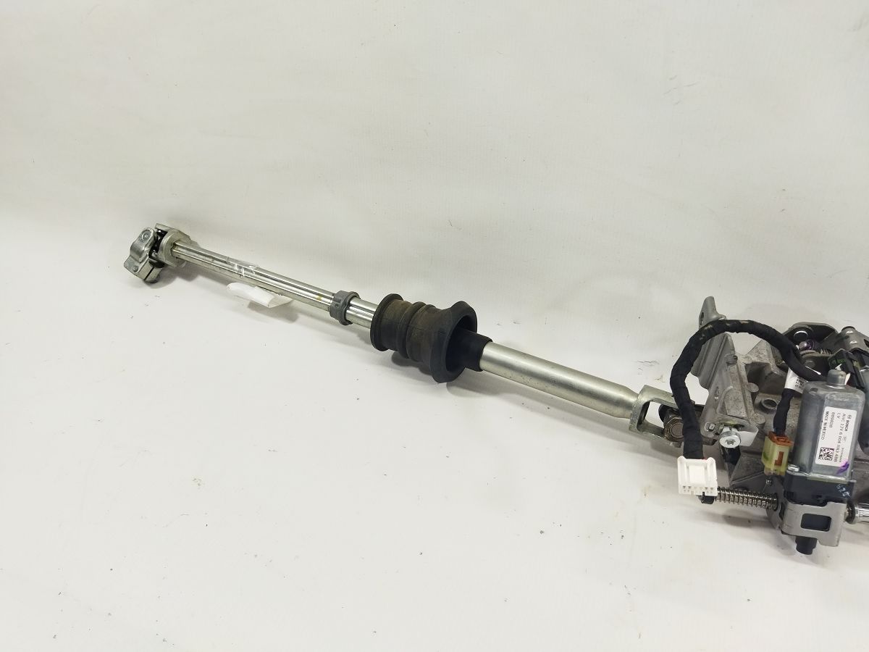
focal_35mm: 27
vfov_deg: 51.4
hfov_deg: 65.3
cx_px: 434
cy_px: 326
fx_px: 678
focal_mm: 4.71
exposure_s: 1/100
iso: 104
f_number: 1.79
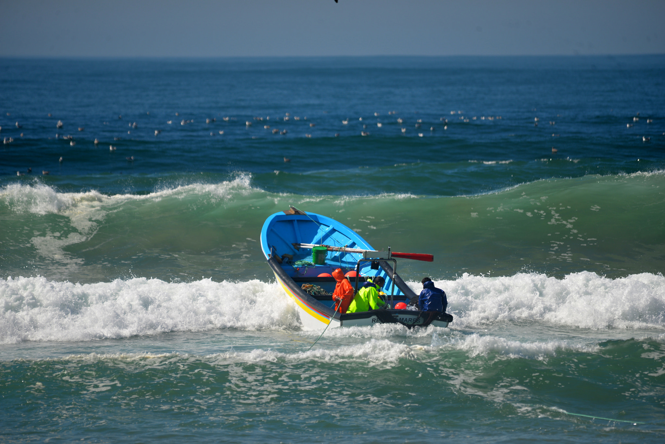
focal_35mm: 500
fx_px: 9239
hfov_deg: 4.1
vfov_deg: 2.8
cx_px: 332
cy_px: 222
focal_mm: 500
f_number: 6.3
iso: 100
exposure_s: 1/500
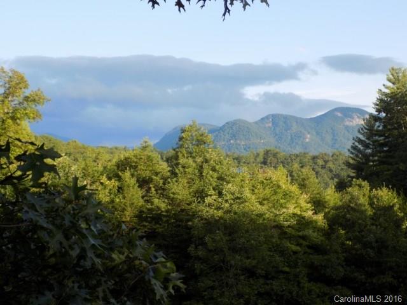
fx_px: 917
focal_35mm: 78
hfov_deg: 25.0
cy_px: 152
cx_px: 204
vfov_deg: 18.9
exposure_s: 1/160
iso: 80
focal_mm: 13.9
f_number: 4.3
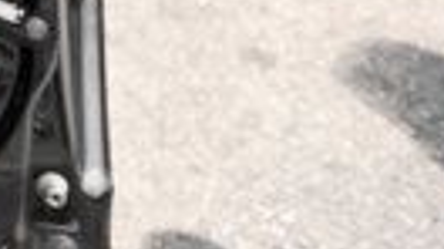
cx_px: -585
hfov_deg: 13.5
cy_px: -459
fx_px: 1435
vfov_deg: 8.5
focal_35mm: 122
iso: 640
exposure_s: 1/200
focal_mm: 24
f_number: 6.3
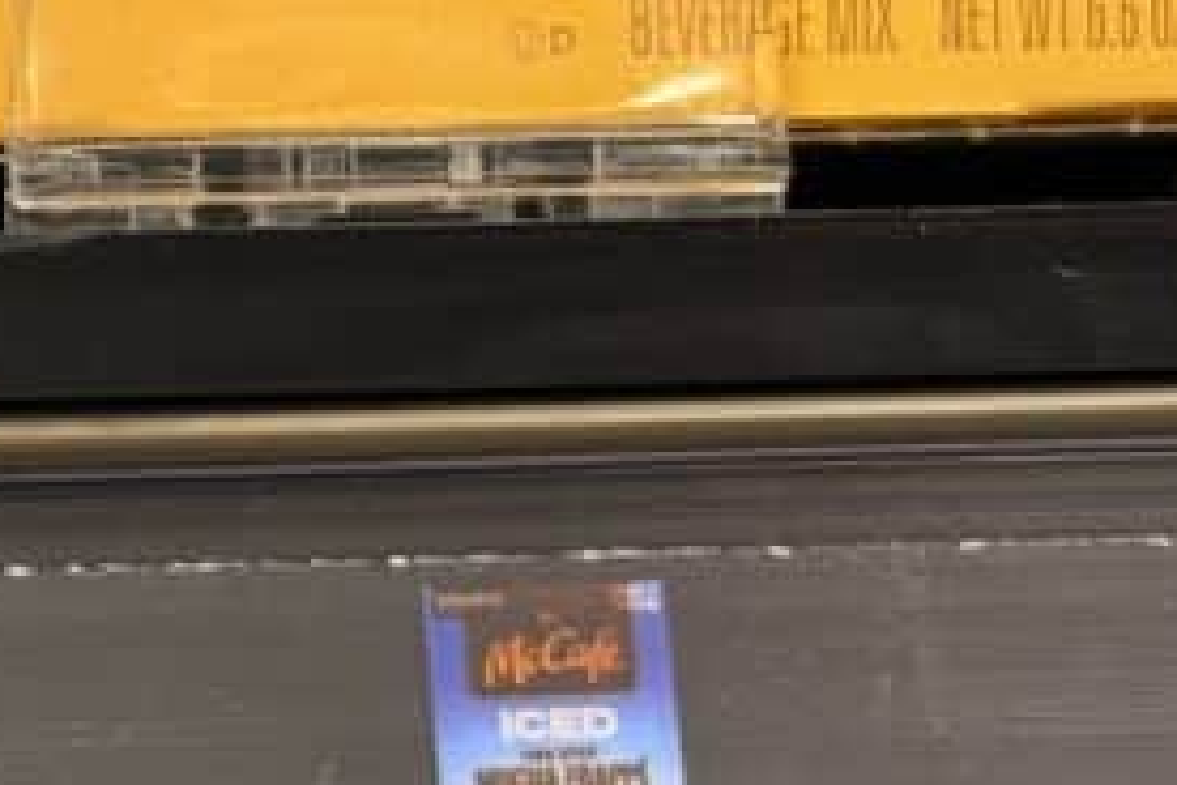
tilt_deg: +0.8
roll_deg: +1.0
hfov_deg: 11.0
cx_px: -132
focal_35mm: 185
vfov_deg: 7.4
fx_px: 6048
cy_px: 34
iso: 64
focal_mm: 6.76
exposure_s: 1/60
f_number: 1.78
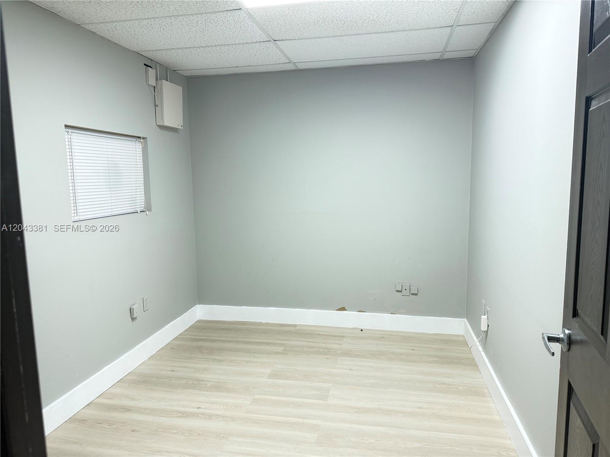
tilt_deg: -7.2
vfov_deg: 56.8
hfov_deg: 71.6
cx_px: 305
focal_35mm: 24
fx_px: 423
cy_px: 228
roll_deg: +1.2
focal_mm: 6.76
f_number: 1.78
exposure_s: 1/60
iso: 160
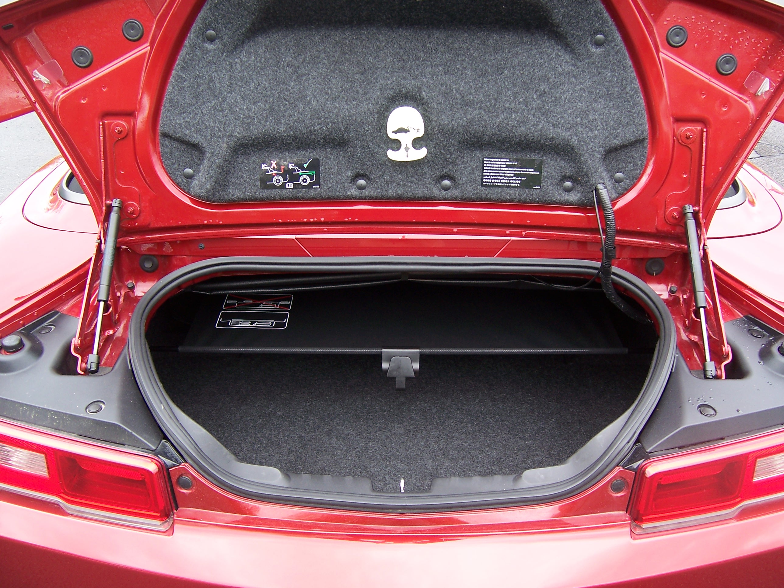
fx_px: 747
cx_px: 392
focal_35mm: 33
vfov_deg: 42.9
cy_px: 294
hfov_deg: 55.4
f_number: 3.4
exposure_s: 1/90
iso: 80
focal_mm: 5.5
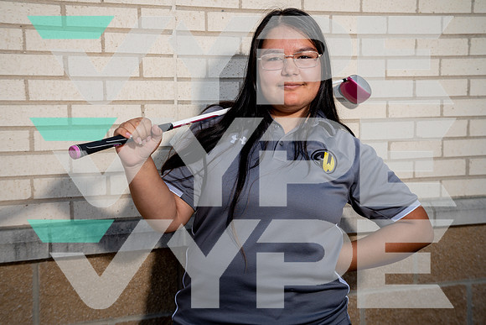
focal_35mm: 51
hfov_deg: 38.9
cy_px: 162
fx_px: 689
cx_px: 243
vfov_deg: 26.5
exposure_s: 1/250
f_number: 5
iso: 100
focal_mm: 51
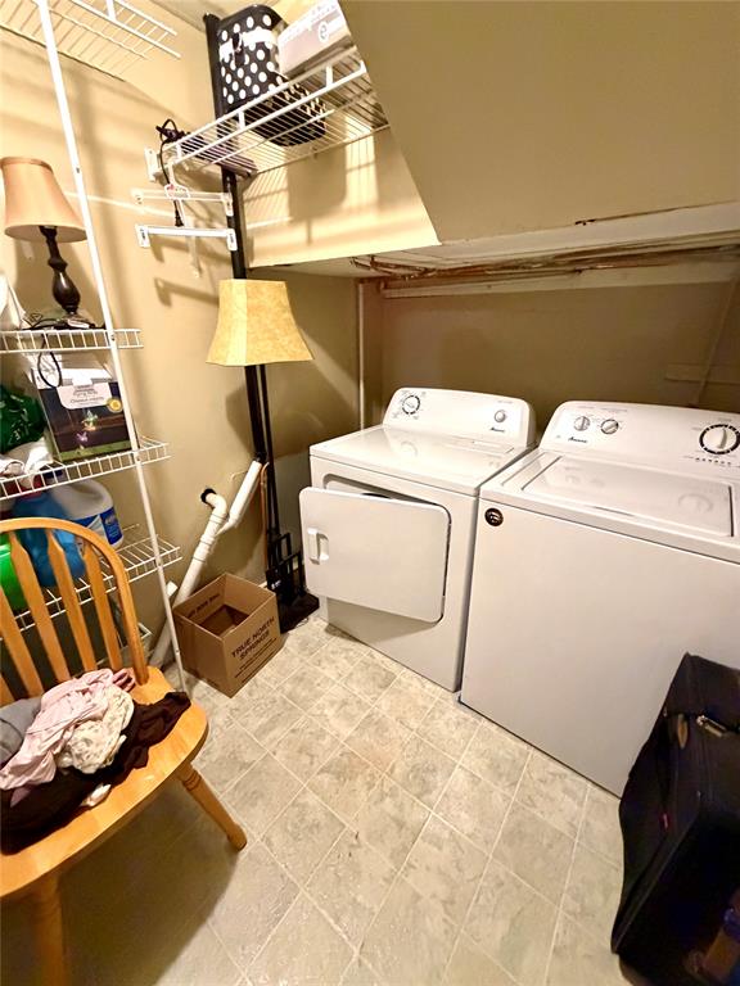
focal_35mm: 14
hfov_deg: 85.7
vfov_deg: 102.1
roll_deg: -0.3
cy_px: 493
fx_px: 399
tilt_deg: -22.2
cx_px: 370
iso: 800
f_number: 2.2
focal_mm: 2.22
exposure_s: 1/60
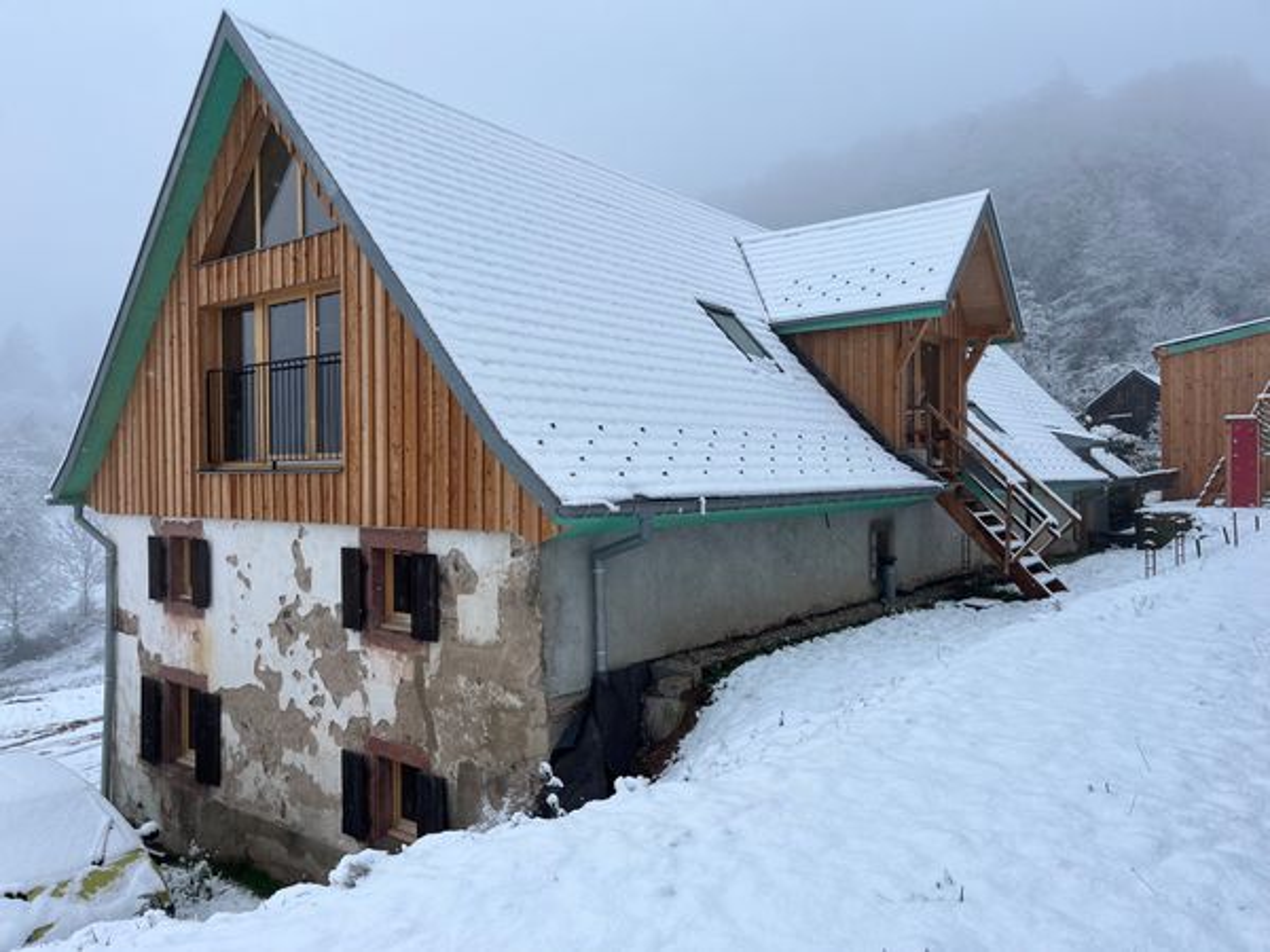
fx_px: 954
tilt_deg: +0.8
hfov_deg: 67.3
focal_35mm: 26
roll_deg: +0.0
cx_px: 635
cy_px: 476
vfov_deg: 53.1
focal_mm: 5.1
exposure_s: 1/718
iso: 50
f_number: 1.6
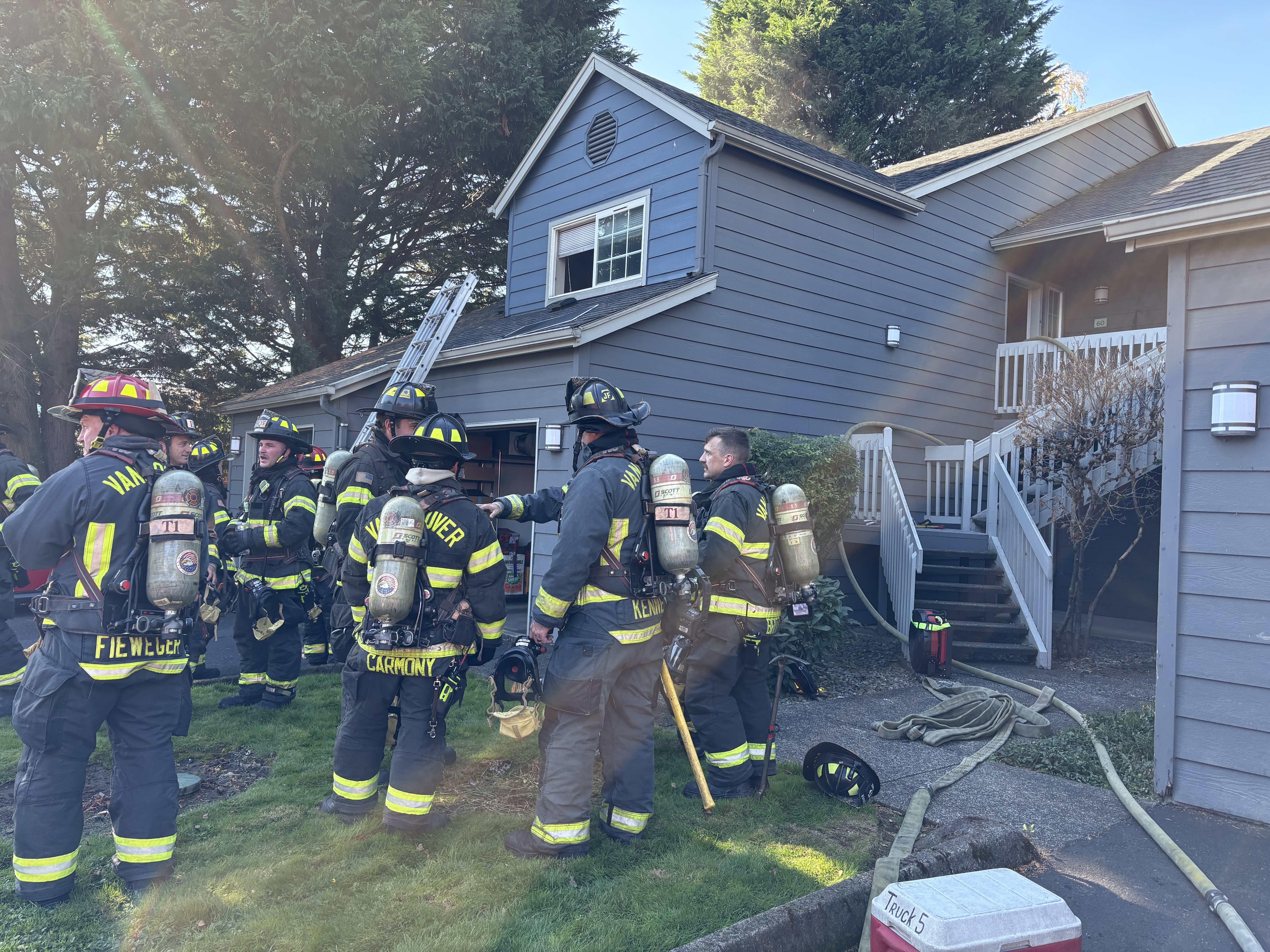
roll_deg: -3.0
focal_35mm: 26
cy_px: 476
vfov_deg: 53.1
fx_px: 954
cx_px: 635
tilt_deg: +1.9
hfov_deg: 67.3
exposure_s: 1/310
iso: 64
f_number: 1.6
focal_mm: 5.96
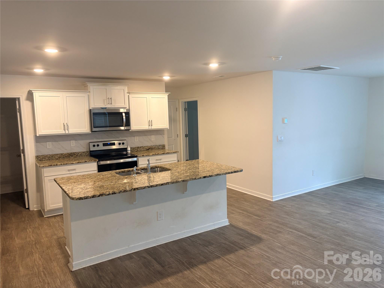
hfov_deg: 67.3
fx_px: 288
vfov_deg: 53.1
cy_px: 144
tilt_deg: -4.3
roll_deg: +1.2
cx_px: 192
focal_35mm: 26
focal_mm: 5.96
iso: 125
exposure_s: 1/60
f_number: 1.6
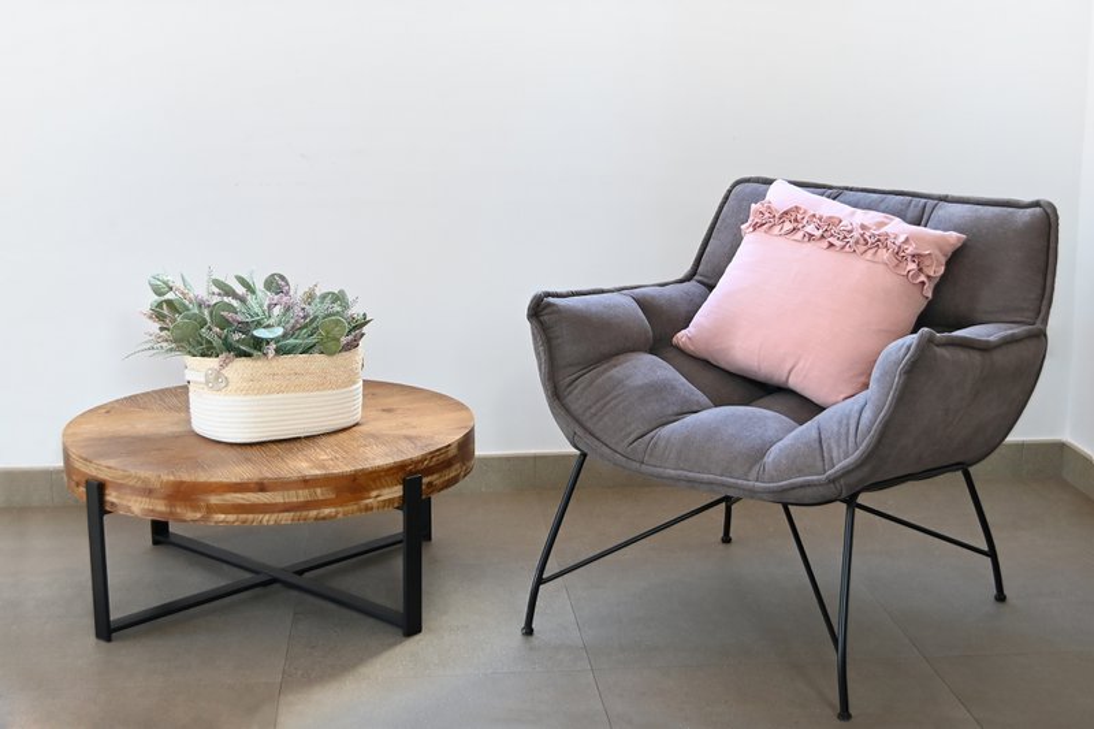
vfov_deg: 26.0
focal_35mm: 52
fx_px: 1580
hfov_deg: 38.2
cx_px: 547
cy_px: 364
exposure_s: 1/60
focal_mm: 35
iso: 1000
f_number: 5
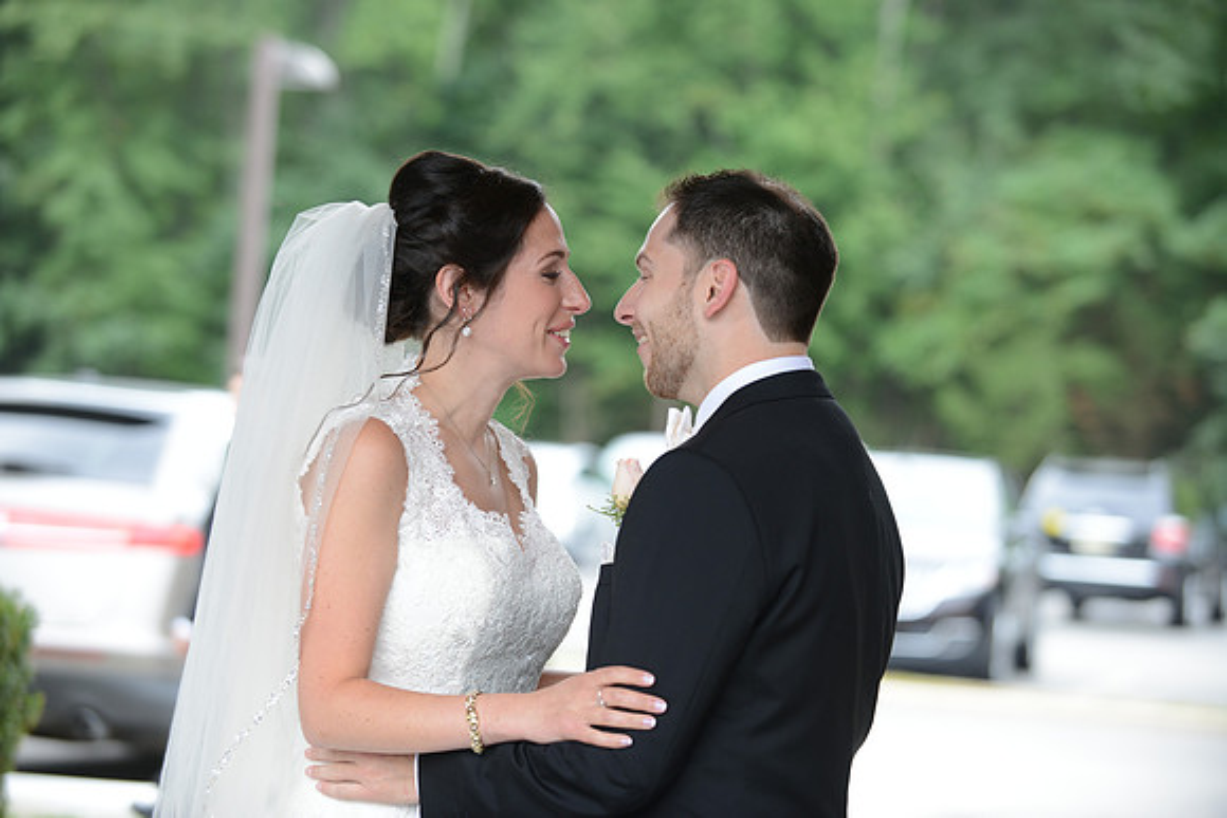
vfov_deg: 13.0
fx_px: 3579
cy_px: 409
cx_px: 614
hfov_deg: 19.5
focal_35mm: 105
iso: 320
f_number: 4
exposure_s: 1/250
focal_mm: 105
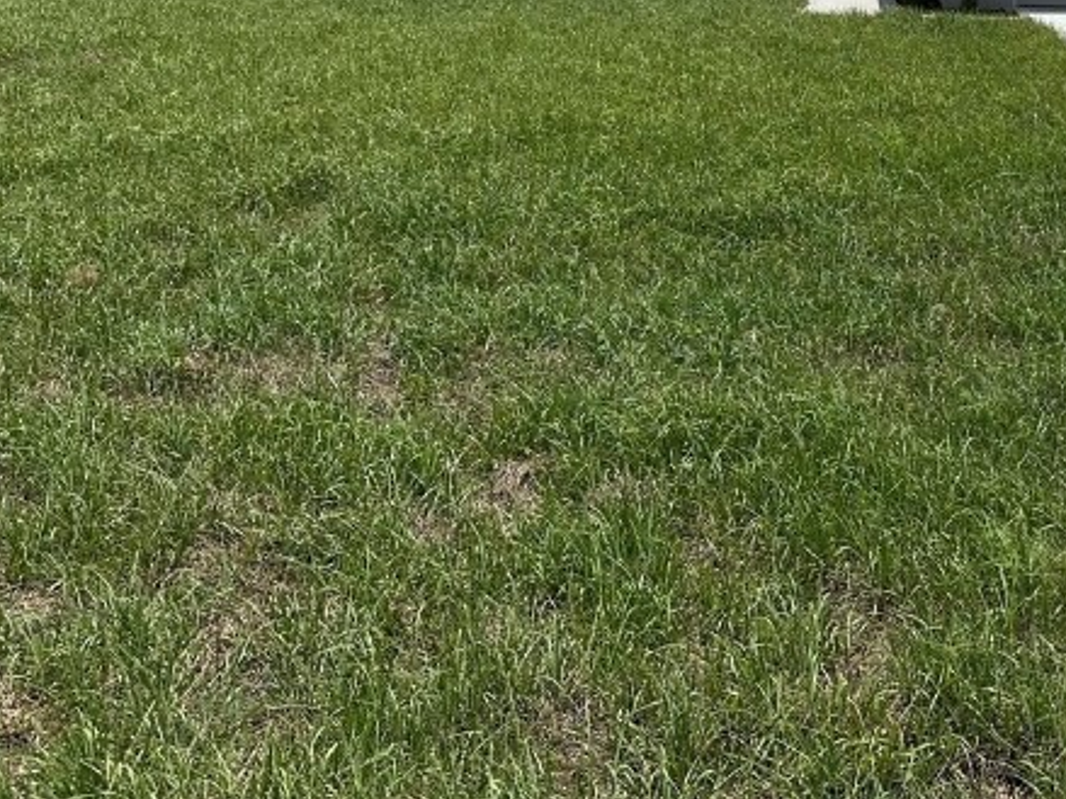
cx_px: 867
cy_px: -53
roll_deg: -1.6
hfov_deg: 33.3
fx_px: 1724
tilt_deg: -0.6
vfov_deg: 24.5
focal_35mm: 56
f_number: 1.78
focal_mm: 6.86
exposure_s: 1/7576
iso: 80
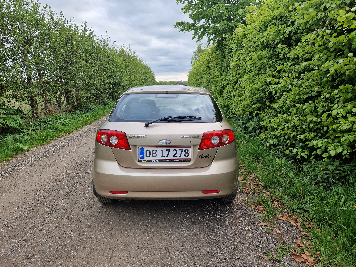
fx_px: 237
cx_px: 178
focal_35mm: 23
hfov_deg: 73.9
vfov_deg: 58.9
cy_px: 134
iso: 50
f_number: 1.8
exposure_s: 1/352
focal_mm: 5.4
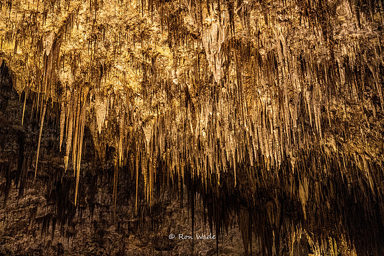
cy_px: 128
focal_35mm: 52
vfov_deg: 26.0
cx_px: 192
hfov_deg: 38.2
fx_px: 555
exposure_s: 1/60
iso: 12800
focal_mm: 52
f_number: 2.8
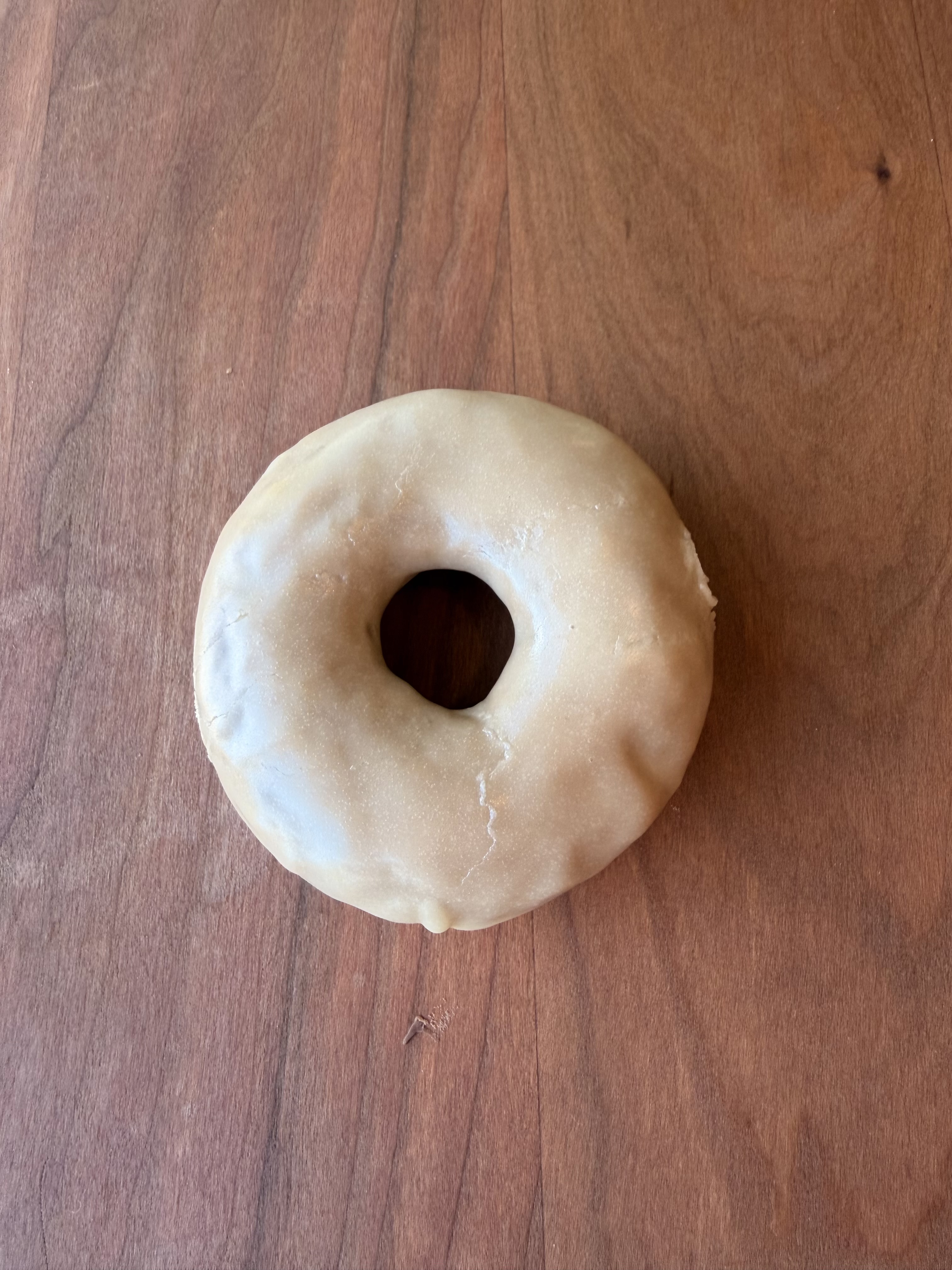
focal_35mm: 24
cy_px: 635
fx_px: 880
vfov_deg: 71.6
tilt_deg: -73.7
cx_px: 476
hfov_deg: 56.8
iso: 125
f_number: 2.2
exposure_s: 1/121
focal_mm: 2.22
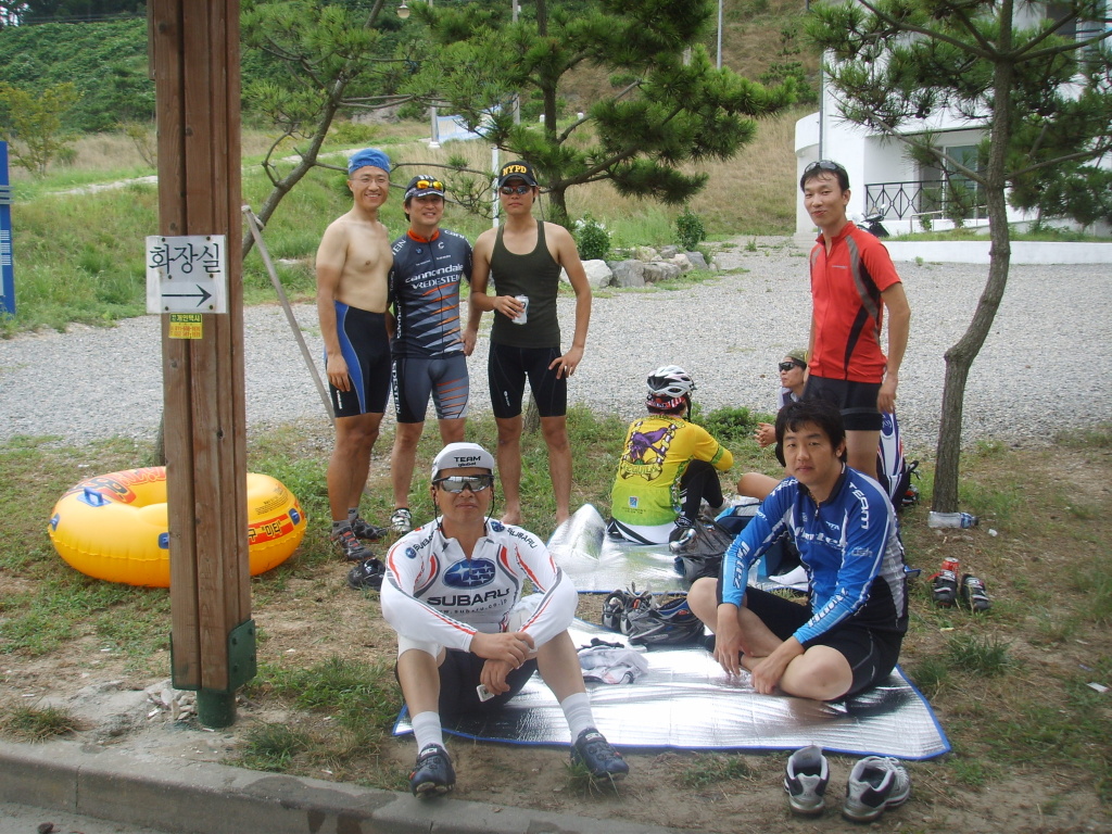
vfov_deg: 36.8
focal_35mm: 39
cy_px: 417
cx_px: 556
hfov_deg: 47.9
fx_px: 1253
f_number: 3.5
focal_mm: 6.6
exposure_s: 1/125
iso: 50
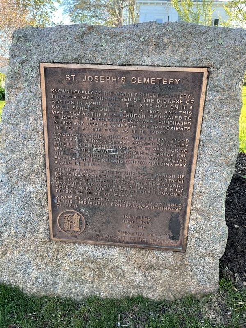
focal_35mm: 26
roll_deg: -2.0
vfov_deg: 67.3
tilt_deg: -16.9
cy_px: 164
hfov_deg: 53.1
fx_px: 246
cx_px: 123
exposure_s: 1/172
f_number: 1.6
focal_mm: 5.1
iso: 64
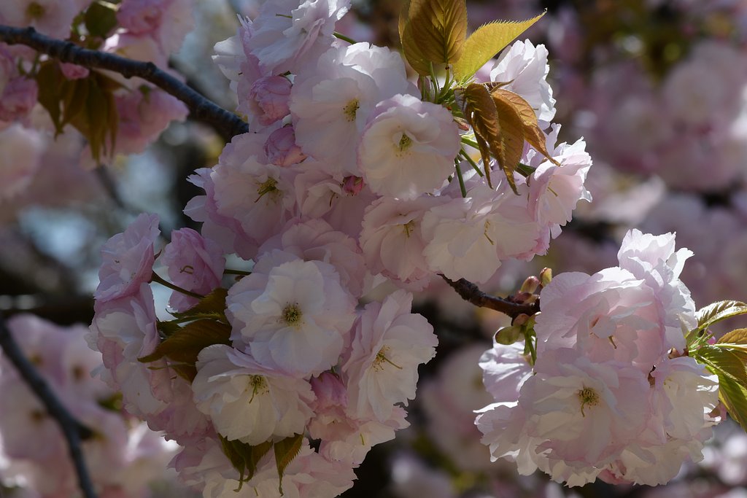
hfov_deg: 13.1
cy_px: 249
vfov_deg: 8.7
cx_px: 374
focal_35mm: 157
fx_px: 3258
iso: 250
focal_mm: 105
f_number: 10
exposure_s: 1/500
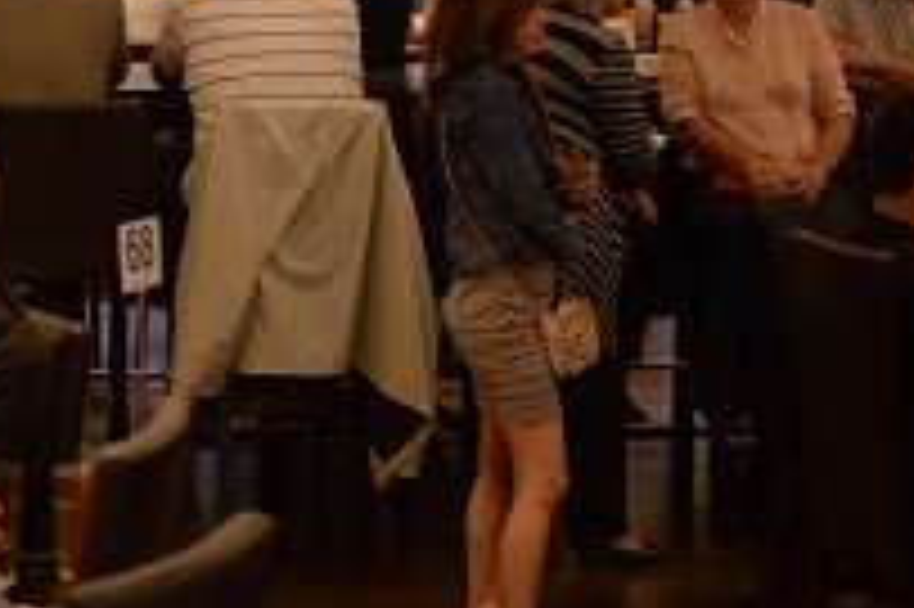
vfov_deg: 11.7
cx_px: 14
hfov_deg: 17.3
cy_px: 32
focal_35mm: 116
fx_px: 2945
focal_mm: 35
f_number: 1.8
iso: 1600
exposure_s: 1/100
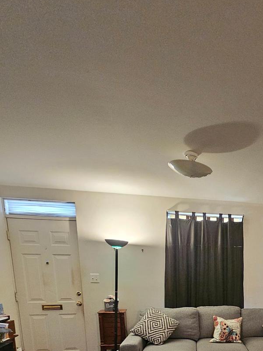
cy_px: 313
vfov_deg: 59.6
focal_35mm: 25
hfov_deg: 48.1
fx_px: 253
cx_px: 245
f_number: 2.2
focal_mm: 2.2
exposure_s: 1/24
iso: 800
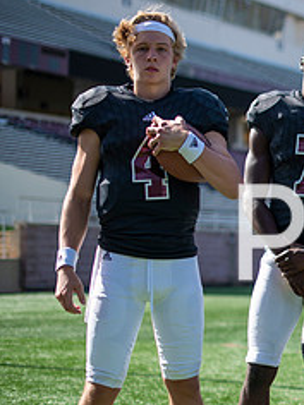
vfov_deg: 16.7
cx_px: 484
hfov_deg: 11.9
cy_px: 233
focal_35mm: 118
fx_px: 1382
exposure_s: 1/1600
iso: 64
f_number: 2
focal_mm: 50
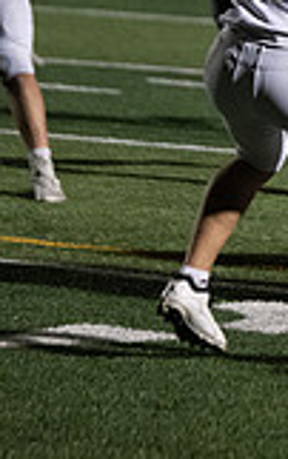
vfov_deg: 5.0
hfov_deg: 3.1
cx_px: 747
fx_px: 5285
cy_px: -33
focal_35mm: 422
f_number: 2.8
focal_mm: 115
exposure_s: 1/1250
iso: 5000
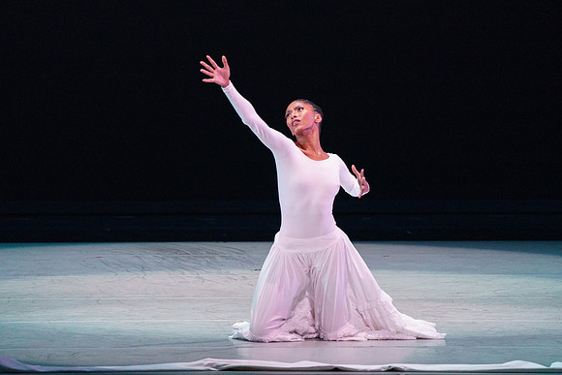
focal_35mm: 465
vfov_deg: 3.0
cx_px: 281
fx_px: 7263
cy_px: 183
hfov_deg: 4.4
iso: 5000
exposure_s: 1/400
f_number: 6.3
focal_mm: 400
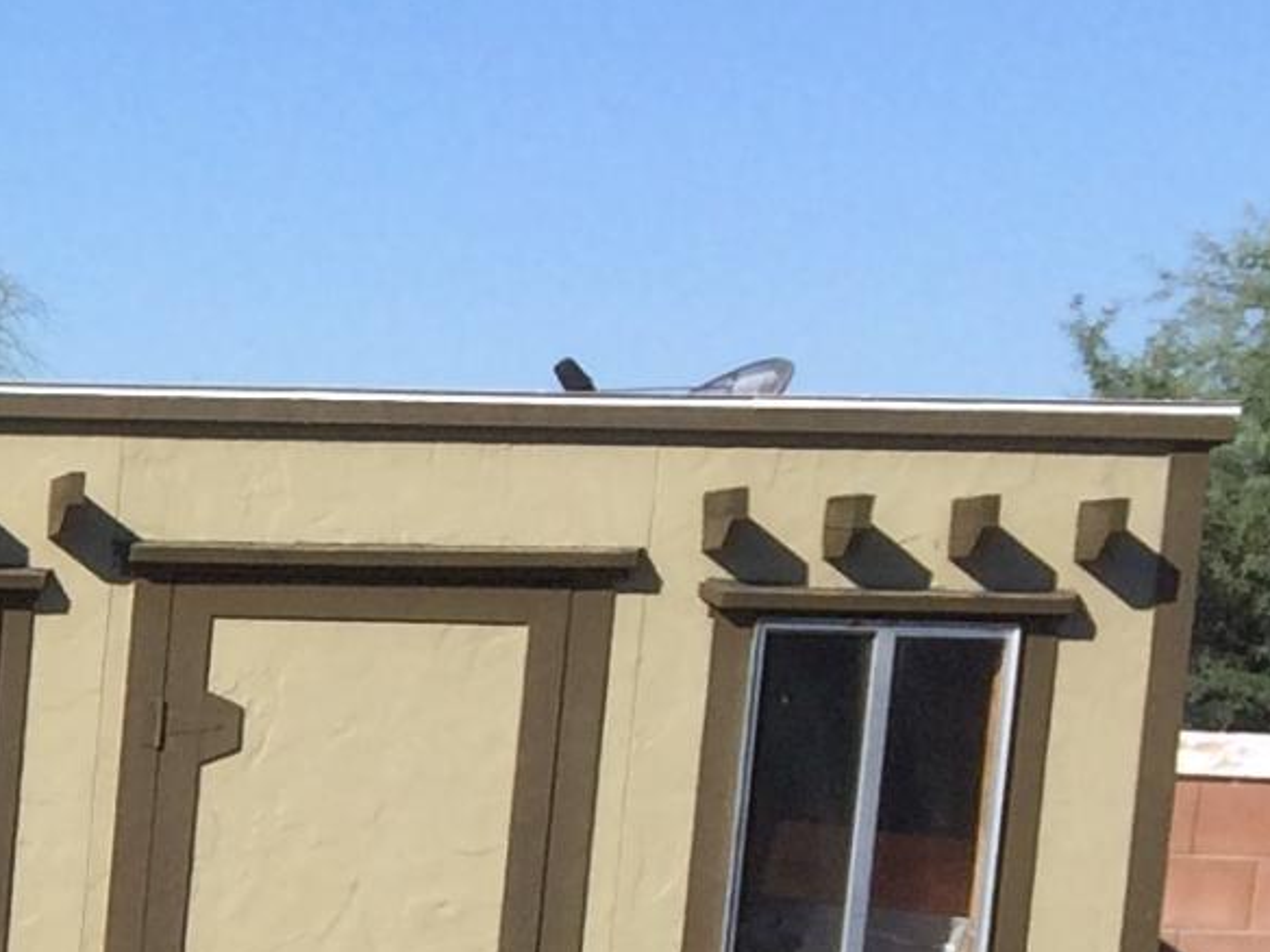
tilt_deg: -10.9
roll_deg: -2.6
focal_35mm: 149
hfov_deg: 11.4
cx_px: -1618
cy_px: 1634
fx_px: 5467
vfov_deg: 9.5
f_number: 2.2
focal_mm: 4.15
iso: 32
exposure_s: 1/2415
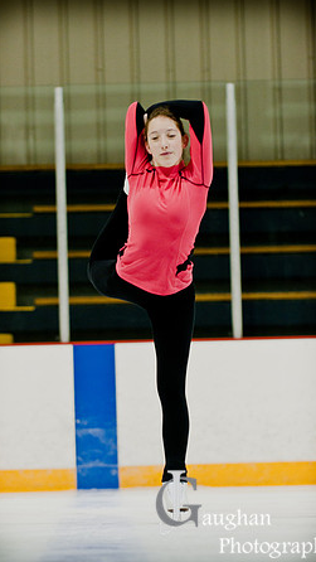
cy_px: 281
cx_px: 154
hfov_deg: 5.3
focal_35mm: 230
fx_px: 3418
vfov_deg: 9.4
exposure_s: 1/100
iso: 800
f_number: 2.8
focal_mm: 145
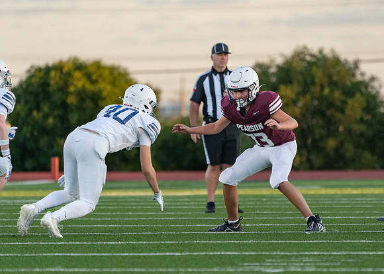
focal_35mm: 549
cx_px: 233
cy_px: 148
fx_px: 5990
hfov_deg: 3.7
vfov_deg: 2.6
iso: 1600
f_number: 5.6
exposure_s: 1/1250
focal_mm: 400
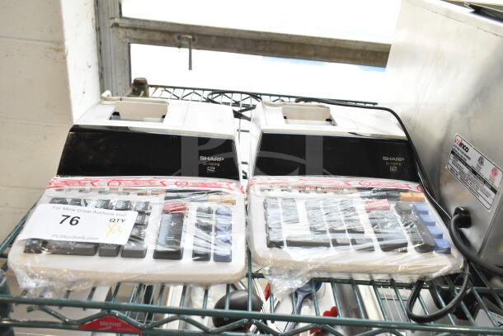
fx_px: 419
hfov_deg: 61.9
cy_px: 168
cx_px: 252
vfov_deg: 43.6
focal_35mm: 30
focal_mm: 20
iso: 1600
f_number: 7.1
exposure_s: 1/200
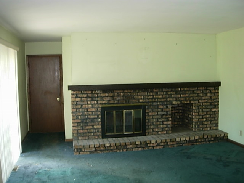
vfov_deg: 37.7
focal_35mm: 38
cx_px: 122
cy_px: 92
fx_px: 268
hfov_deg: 49.0
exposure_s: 1/17.4
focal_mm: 7.8
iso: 79
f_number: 2.8
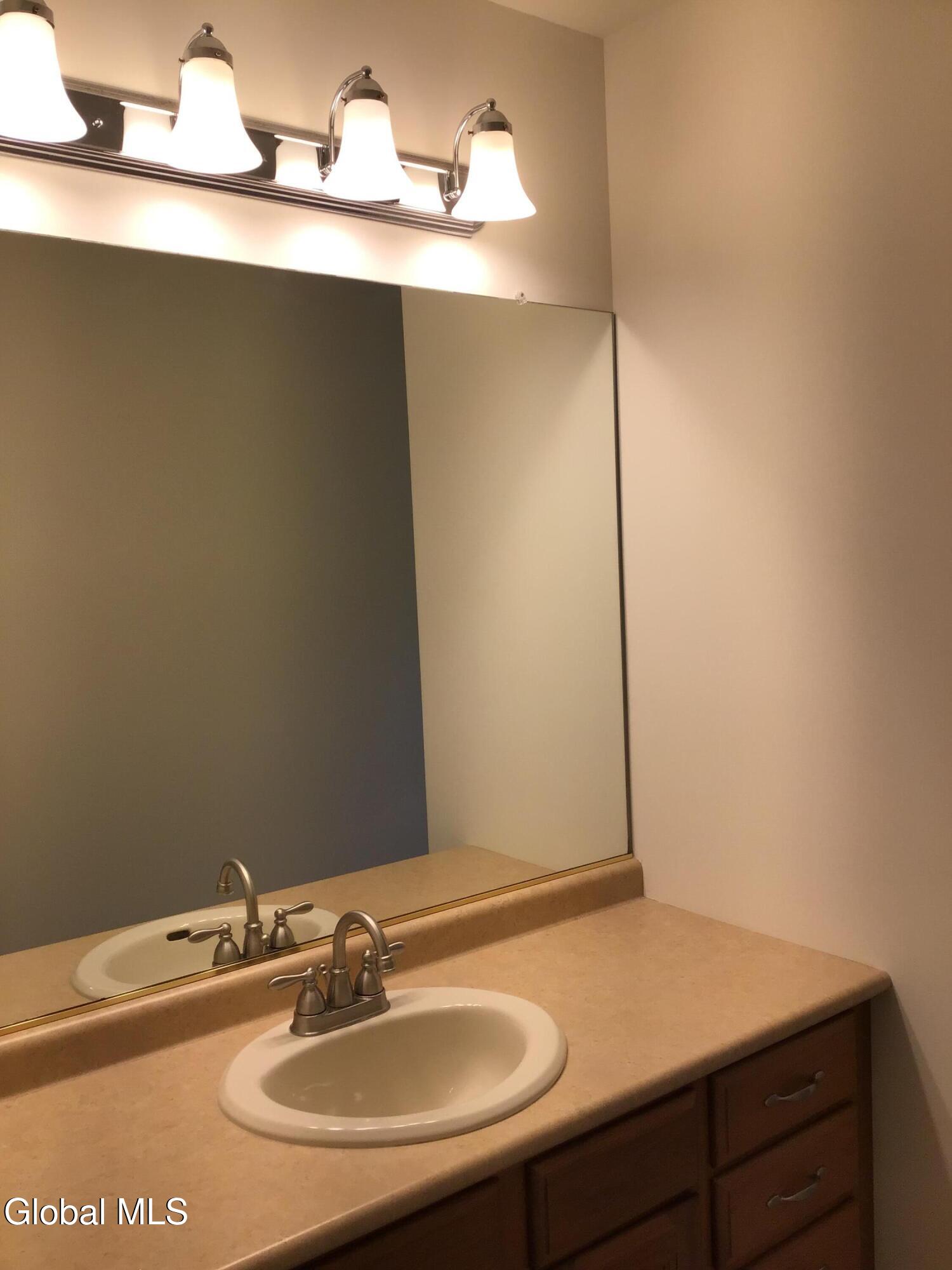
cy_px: 635
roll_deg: +2.3
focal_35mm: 31
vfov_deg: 58.4
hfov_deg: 45.4
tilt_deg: -5.0
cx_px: 476
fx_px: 1137
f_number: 2.4
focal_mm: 3.3
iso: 25
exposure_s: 1/100
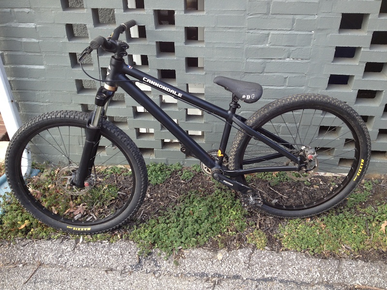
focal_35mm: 35
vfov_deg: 40.7
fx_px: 391
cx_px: 194
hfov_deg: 52.6
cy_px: 145
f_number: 2.4
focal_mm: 4.28
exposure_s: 1/125
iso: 50
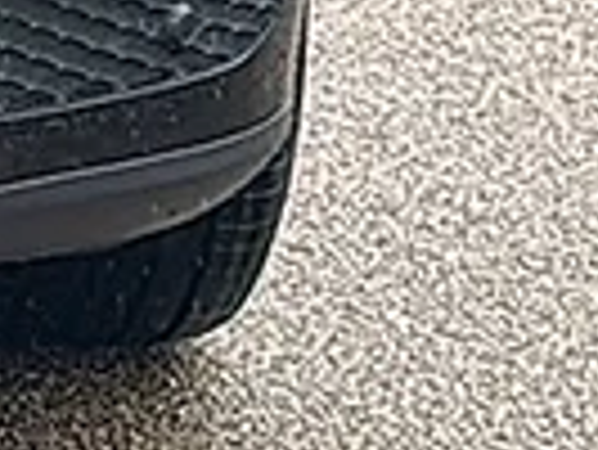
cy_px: -574
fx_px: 3458
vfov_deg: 7.1
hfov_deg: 8.9
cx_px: -859
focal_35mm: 200
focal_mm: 6.86
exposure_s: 1/844
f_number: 1.78
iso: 80
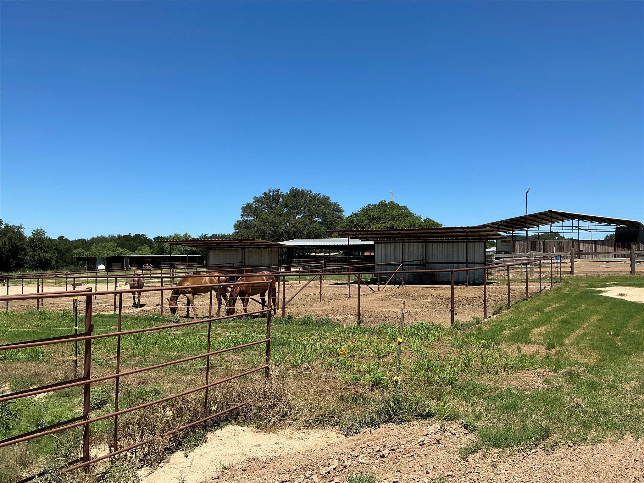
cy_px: 242
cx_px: 322
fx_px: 521
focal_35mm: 28
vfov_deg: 49.7
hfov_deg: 63.4
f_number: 1.8
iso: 25
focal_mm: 3
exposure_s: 1/2227
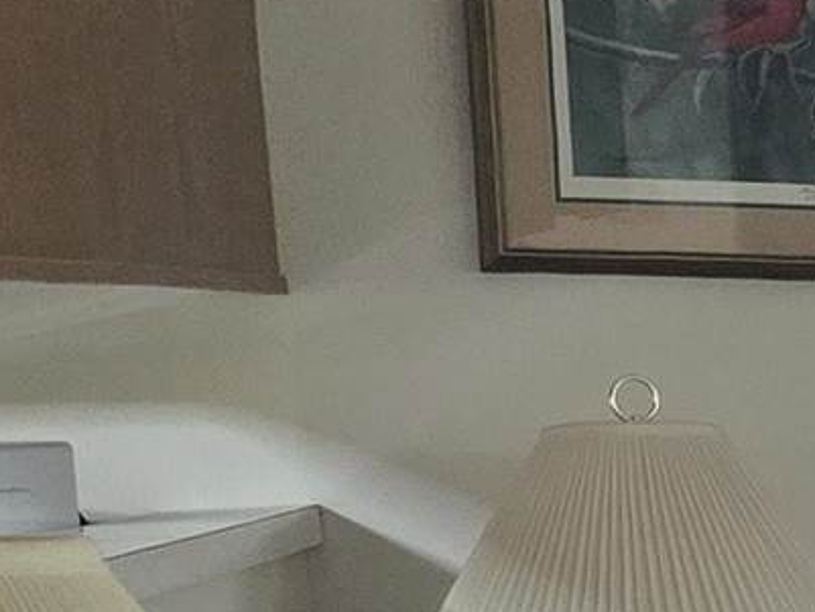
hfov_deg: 8.8
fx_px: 4145
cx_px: 2583
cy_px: 1076
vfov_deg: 8.2
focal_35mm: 176
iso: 1000
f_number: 1.7
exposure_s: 1/60
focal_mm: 6.3
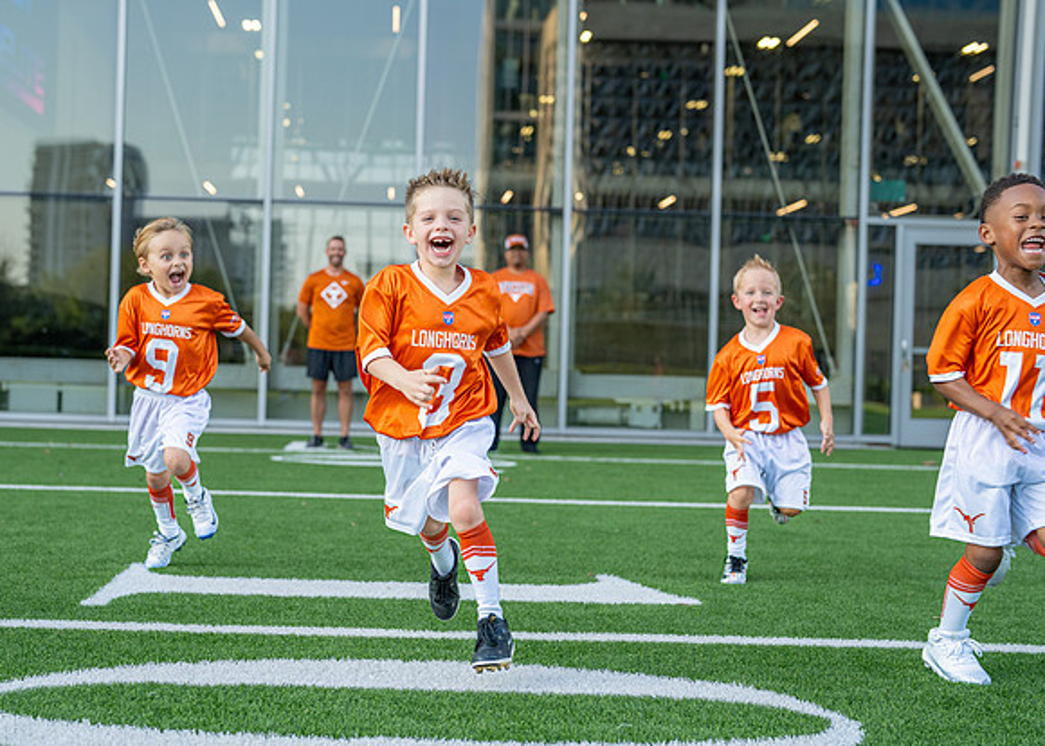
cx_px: 440
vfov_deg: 24.8
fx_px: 1696
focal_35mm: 57
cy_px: 383
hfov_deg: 34.2
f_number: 2.8
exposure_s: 1/1000
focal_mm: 50
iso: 400
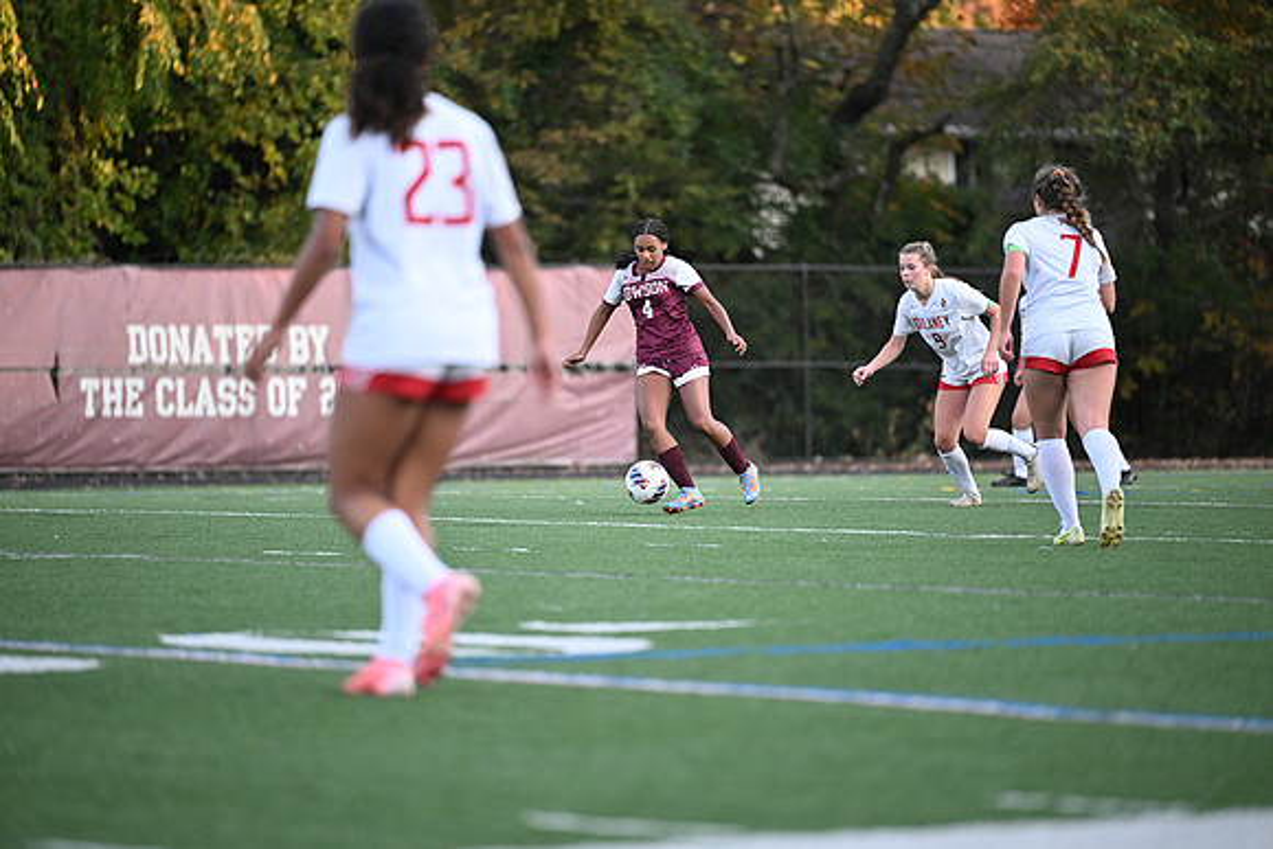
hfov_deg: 10.3
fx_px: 7074
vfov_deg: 6.9
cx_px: 636
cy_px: 424
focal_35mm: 200
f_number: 2.8
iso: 2800
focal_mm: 200
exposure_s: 1/2500
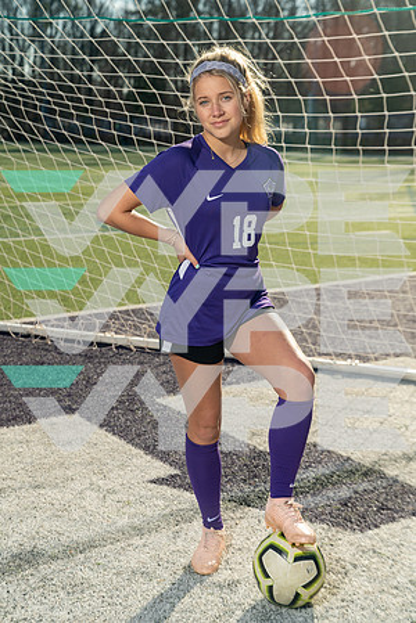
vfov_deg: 36.2
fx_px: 953
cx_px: 208
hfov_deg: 24.6
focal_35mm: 55
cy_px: 312
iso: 200
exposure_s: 1/250
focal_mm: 55
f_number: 4.5
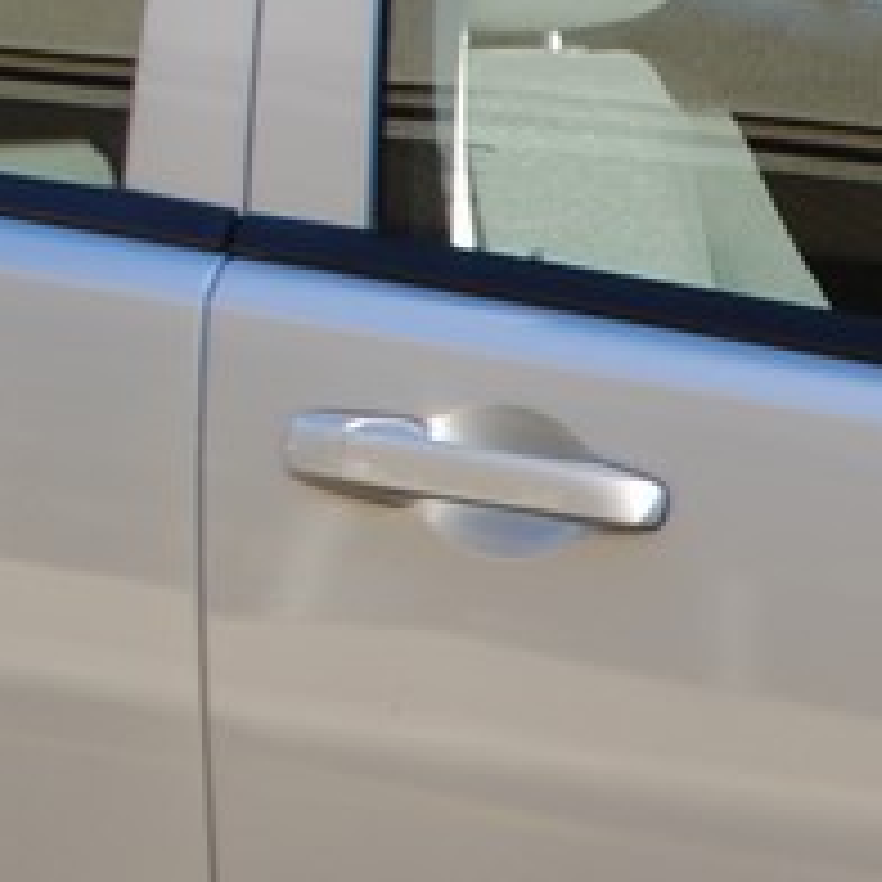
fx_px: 5996
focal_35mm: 208
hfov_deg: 8.1
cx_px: 1638
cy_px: 736
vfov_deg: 8.4
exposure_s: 1/125
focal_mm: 20
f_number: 5.6
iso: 100
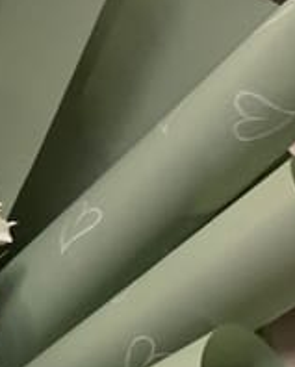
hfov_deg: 10.6
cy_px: 139
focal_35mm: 131
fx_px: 1426
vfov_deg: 14.7
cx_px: -340
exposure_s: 1/33
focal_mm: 4.25
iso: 250
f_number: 1.8
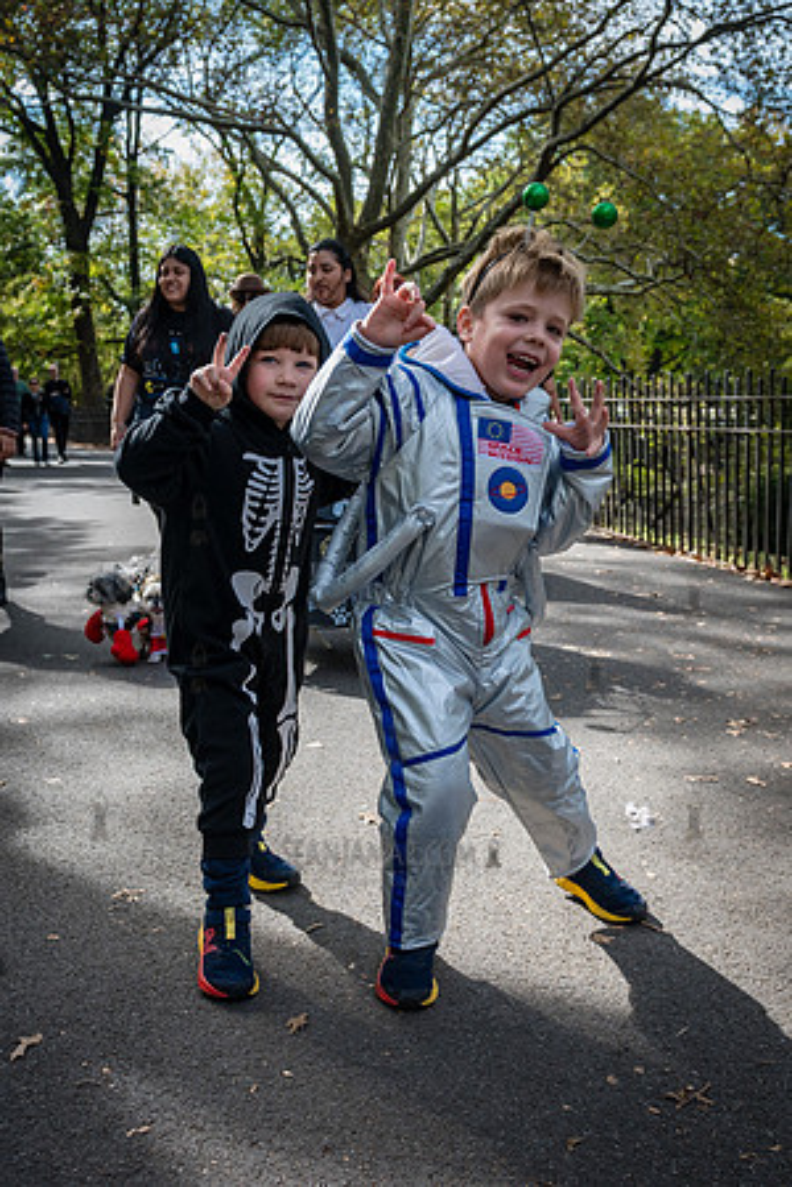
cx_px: 396
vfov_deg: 53.1
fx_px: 1189
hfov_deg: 36.9
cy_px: 594
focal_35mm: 36
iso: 1000
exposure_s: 1/1250
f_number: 5
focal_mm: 24
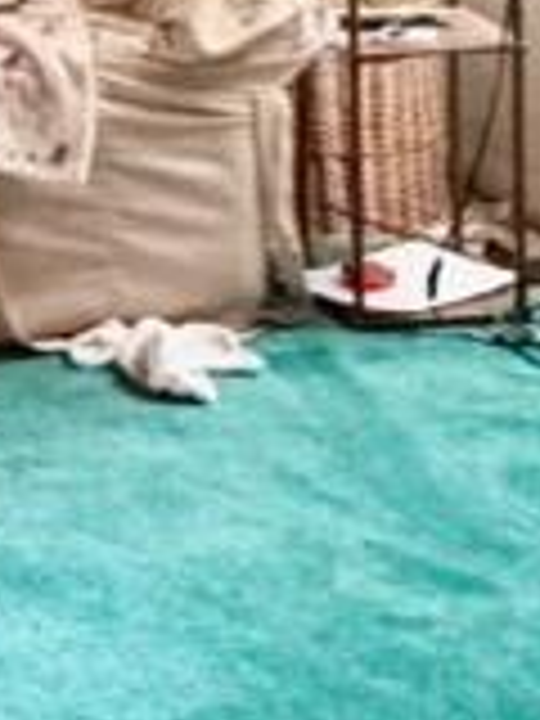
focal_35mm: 112
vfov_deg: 16.6
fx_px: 2330
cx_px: -428
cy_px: -212
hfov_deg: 12.2
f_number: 2.2
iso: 800
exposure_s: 1/60
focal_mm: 2.22
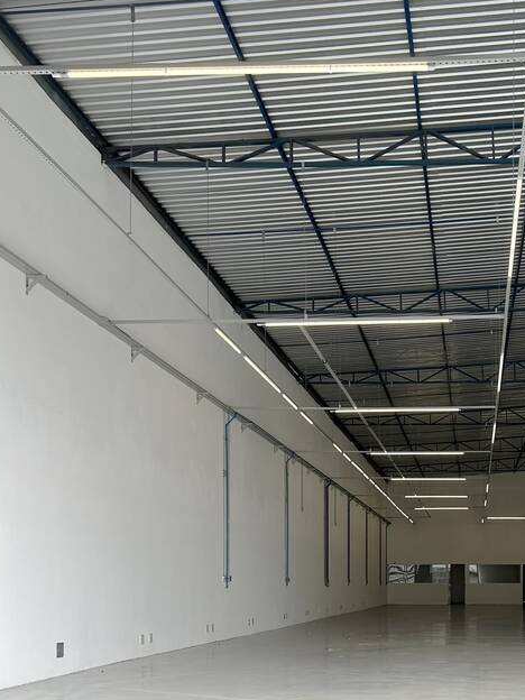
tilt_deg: +1.2
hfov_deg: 31.1
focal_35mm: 45
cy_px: 572
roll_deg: -1.0
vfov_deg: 40.2
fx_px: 910
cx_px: 445
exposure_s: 1/518
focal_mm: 5.7
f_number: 1.5
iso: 50
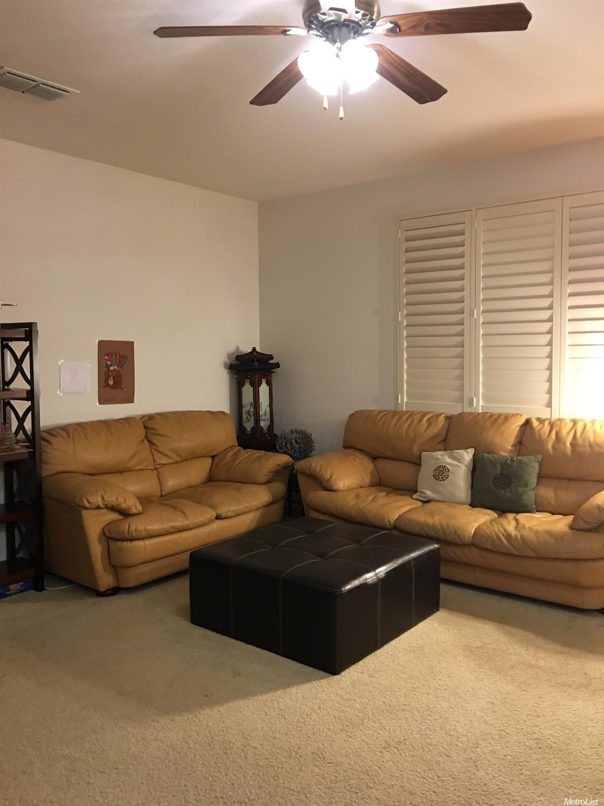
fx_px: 675
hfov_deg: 48.2
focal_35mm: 29
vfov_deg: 61.7
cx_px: 302
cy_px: 403
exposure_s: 1/10
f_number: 2.2
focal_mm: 4.15
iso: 80
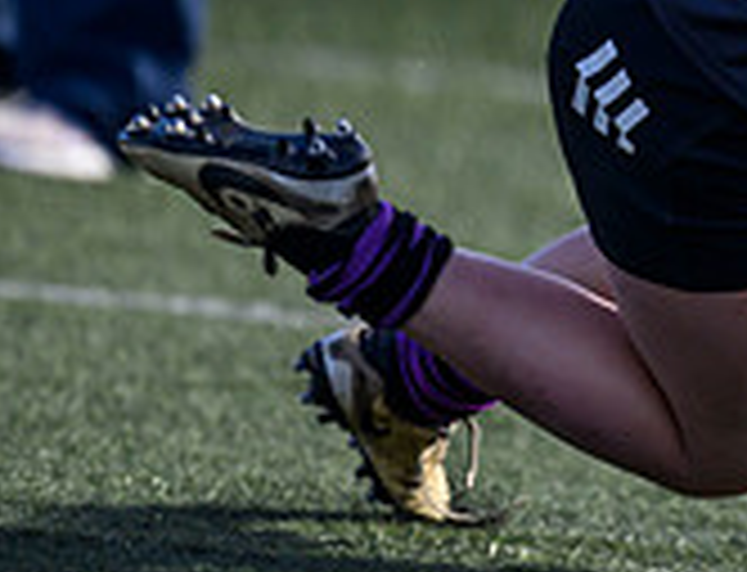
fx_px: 33257
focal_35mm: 1530
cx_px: 1481
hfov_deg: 1.3
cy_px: -302
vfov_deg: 1.0
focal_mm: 400
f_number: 3.2
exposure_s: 1/1250
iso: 200
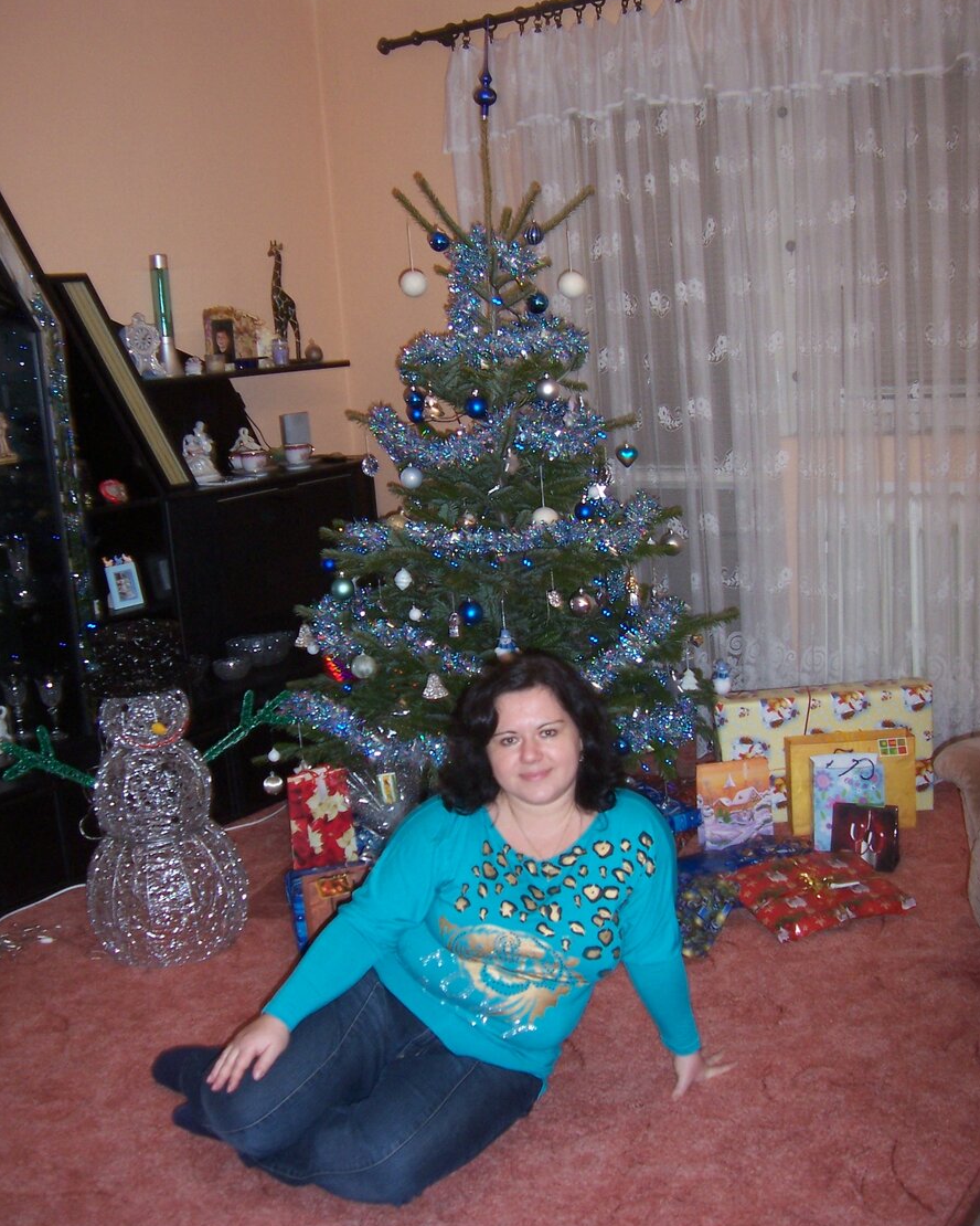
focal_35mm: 38
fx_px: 1378
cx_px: 494
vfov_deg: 47.9
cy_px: 610
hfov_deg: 39.2
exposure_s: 1/60
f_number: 3
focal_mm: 6
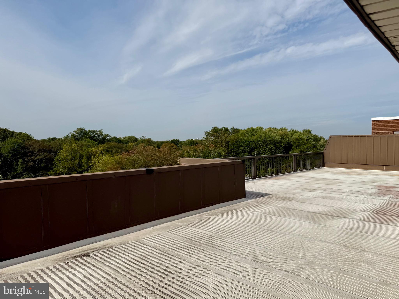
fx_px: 277
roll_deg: +0.1
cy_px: 150
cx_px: 200
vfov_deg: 56.8
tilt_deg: -1.3
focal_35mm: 24
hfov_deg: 71.6
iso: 80
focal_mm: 6.76
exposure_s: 1/10309
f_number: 1.78
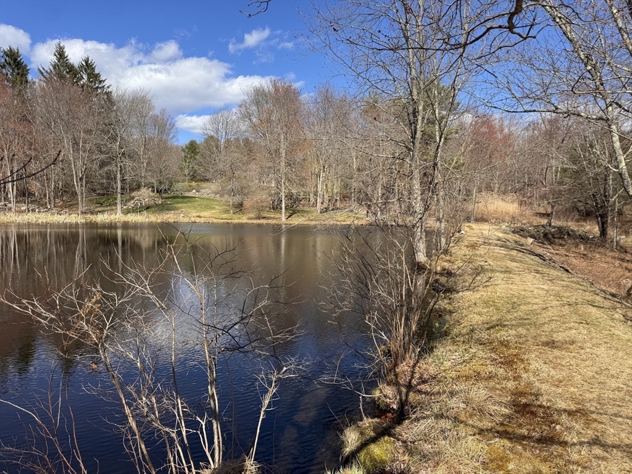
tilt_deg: -3.9
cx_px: 316
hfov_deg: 71.6
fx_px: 438
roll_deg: -1.2
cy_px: 237
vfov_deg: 56.8
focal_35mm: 24
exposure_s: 1/3247
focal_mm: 6.76
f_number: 1.78
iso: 80
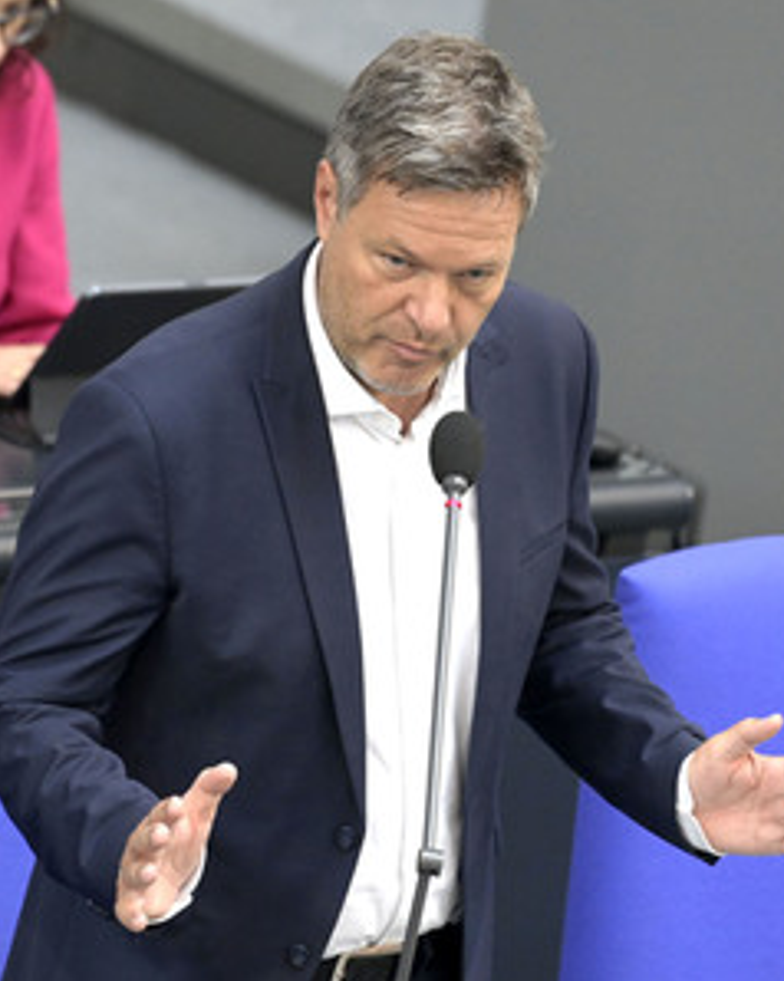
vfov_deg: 3.5
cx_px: 364
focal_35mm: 554
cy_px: 490
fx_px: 16085
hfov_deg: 2.8
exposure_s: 1/400
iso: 8000
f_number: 6.3
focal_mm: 390
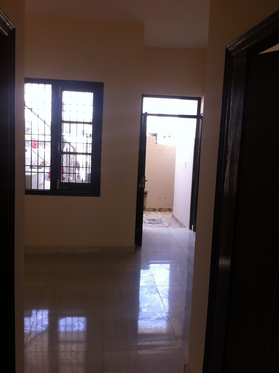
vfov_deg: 52.7
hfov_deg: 40.6
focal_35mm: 35
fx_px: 377
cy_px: 186
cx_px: 140
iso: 80
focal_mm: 3.85
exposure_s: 1/60
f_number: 2.8
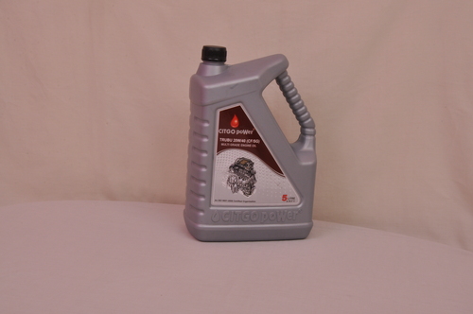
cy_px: 157
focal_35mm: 63
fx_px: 827
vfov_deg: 21.5
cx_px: 236
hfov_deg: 31.9
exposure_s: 1/200
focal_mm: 42
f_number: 32
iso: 400
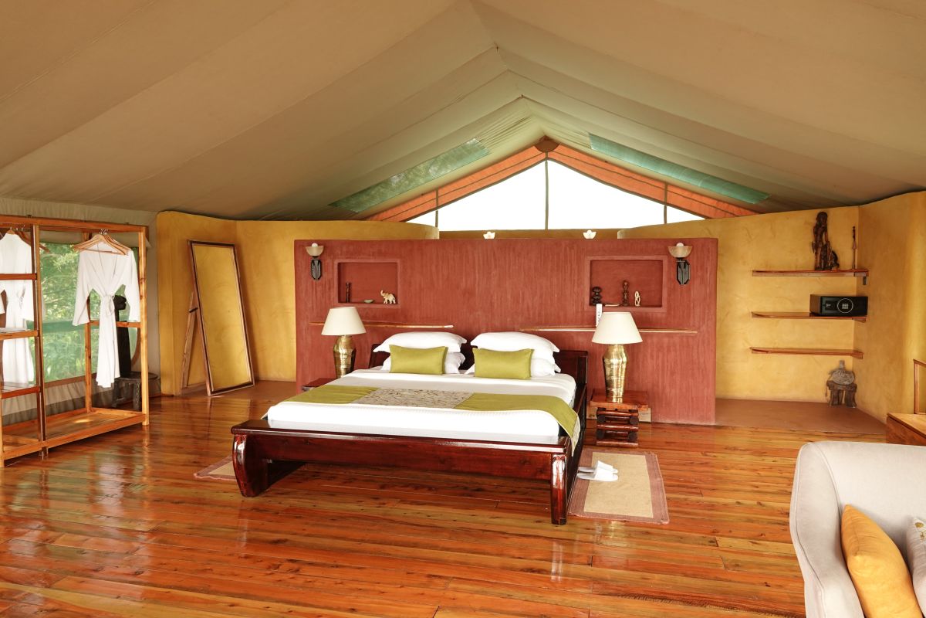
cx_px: 463
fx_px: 617
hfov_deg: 73.7
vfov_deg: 53.1
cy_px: 309
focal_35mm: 24
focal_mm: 8.8
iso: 160
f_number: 2.4
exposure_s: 1/30
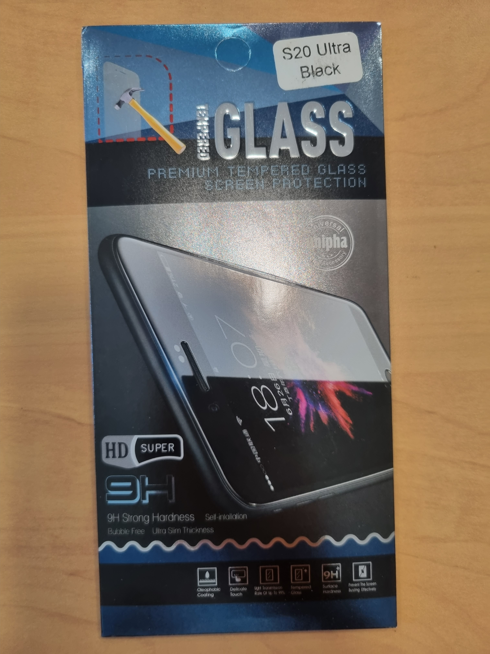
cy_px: 327
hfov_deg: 53.1
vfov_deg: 67.3
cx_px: 245
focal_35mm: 26
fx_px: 491
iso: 200
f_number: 1.8
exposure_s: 1/100
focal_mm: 5.4
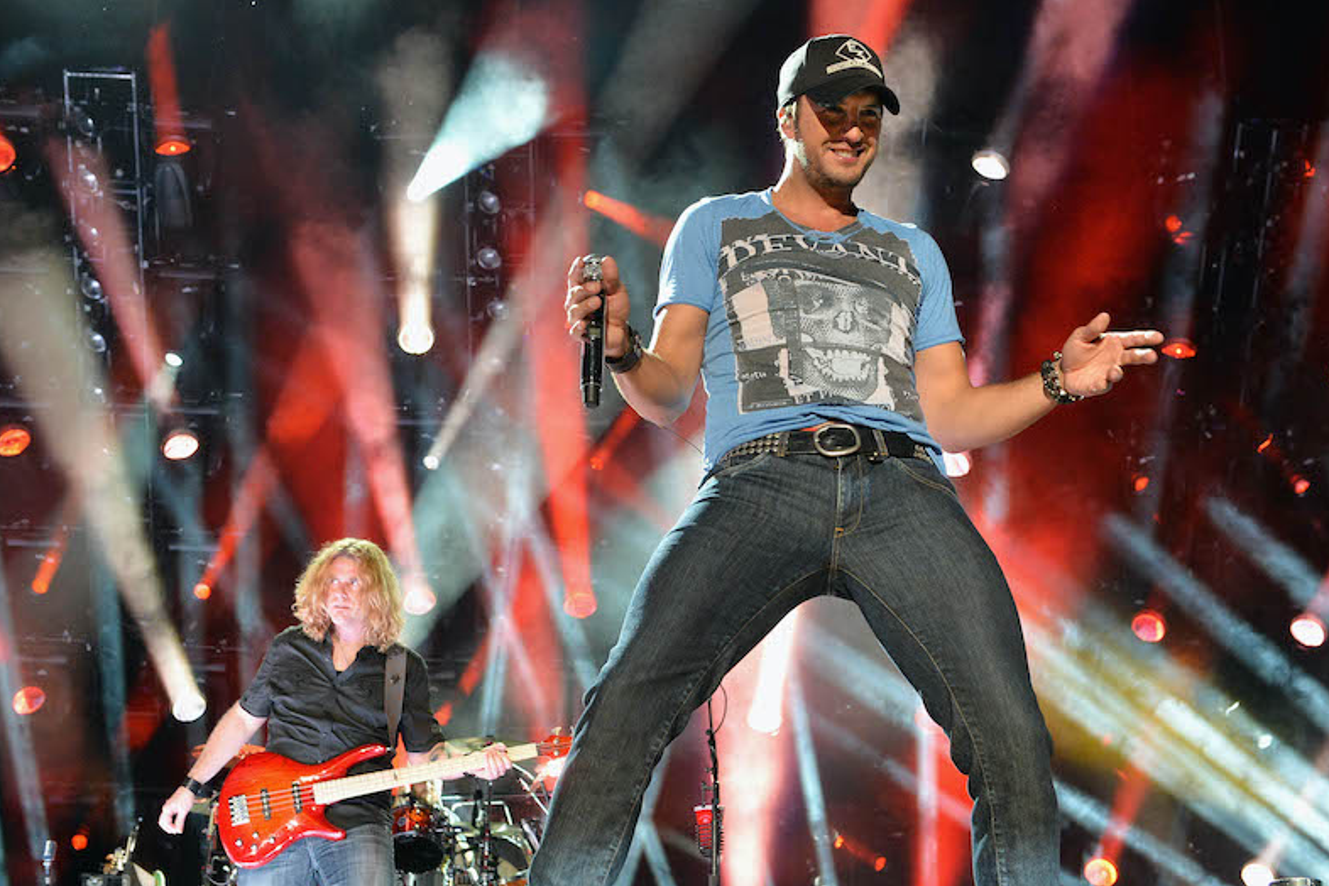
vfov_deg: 28.6
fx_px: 1735
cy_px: 457
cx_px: 692
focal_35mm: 47
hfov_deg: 41.9
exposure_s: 1/160
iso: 3200
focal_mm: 44
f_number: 5.6
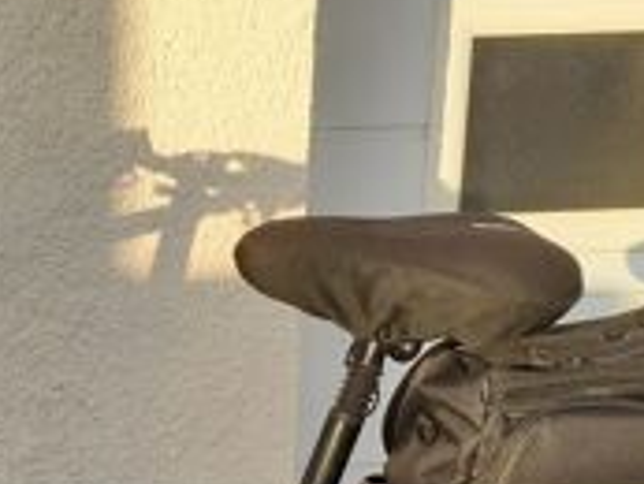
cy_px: 611
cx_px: -26
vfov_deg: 18.4
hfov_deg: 24.6
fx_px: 1396
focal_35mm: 75
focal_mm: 3.6
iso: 40
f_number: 1.9
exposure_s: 1/266
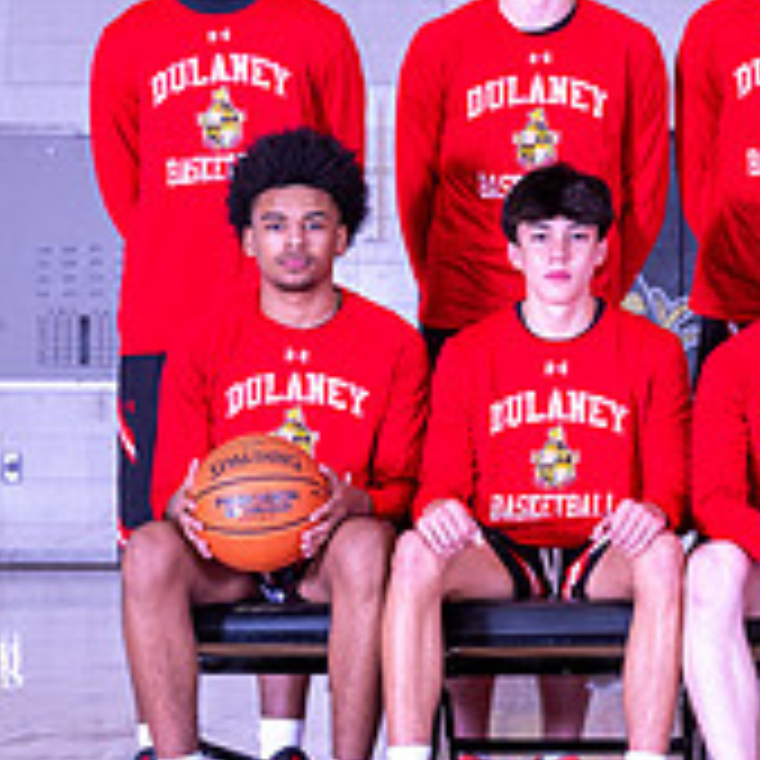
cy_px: 30
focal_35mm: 246
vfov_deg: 7.1
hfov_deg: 7.0
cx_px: 1140
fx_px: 6111
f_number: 6.3
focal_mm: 70
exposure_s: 1/125
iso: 800
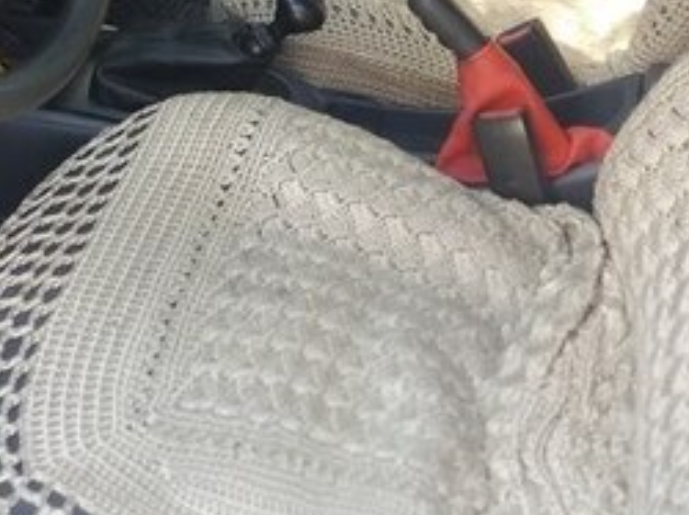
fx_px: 1471
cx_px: 245
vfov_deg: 18.9
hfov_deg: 26.2
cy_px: -90
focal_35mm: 74
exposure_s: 1/100
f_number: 1.9
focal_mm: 3.7
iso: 100
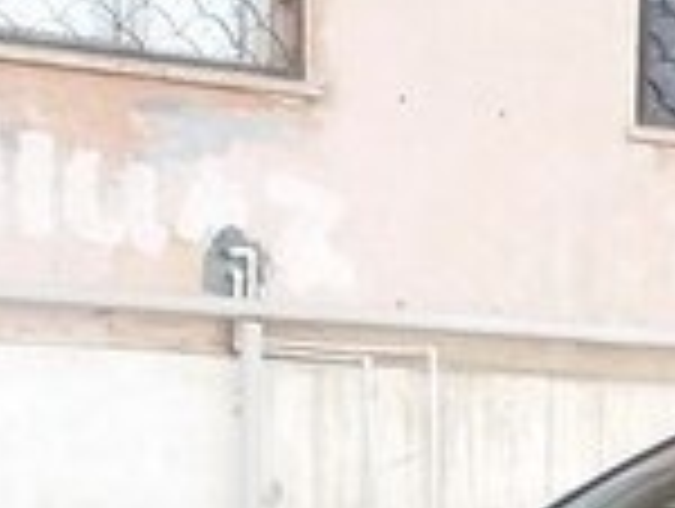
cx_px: 873
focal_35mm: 136
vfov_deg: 10.2
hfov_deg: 13.9
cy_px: 978
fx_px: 2656
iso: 80
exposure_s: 1/100
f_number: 2.2
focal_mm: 3.3
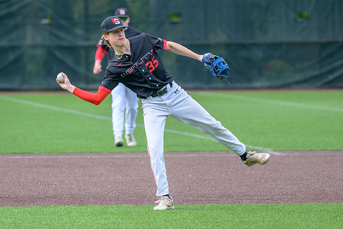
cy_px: 151
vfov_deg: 3.1
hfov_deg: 4.7
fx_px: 4199
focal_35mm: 441
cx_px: 131
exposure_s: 1/2000
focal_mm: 200
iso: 560
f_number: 2.8
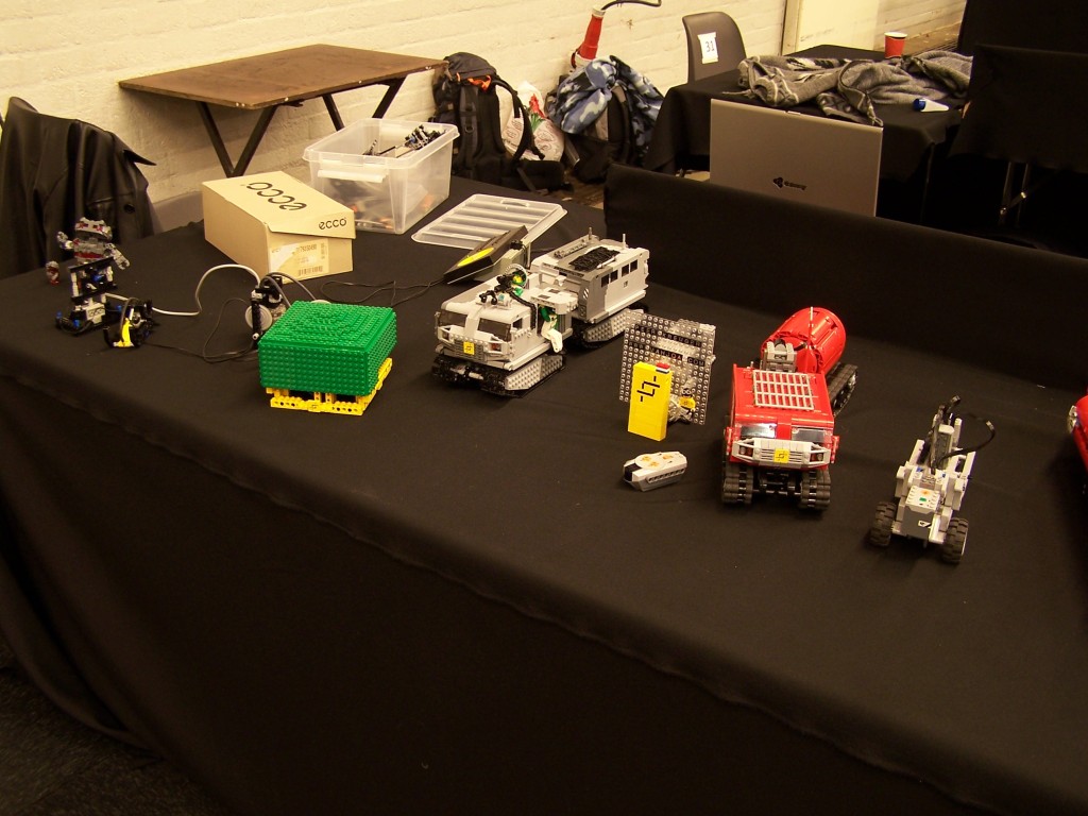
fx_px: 1194
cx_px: 544
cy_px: 408
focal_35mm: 38
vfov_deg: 37.7
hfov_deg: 49.0
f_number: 2.8
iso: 80
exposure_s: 1/2
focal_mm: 6.3
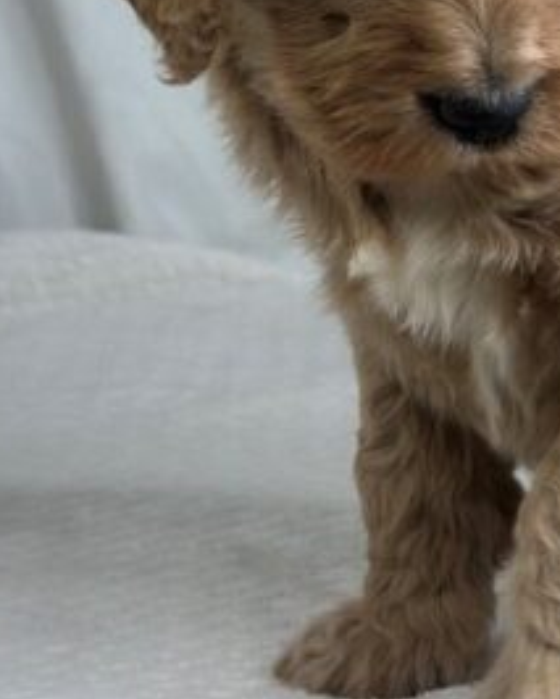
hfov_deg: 10.8
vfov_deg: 13.6
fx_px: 2919
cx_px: 642
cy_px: 229
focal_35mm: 141
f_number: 1.78
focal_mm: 6.86
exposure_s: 1/435
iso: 80
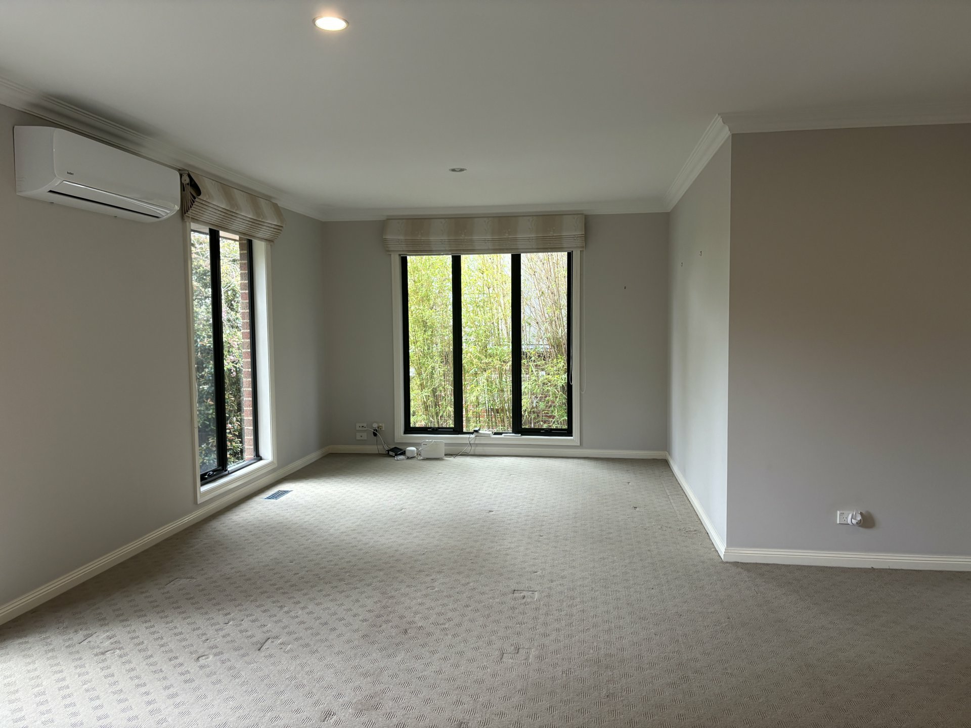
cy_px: 364
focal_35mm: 26
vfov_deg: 53.1
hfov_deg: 67.3
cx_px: 486
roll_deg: +1.0
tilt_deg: -4.2
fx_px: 729
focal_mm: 5.96
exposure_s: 1/91
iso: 125
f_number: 1.6
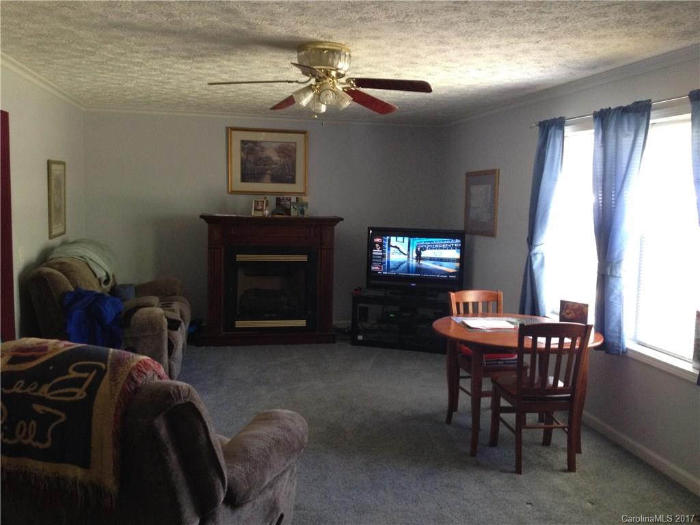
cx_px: 350
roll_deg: -2.0
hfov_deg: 52.6
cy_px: 262
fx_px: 708
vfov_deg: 40.7
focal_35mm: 35
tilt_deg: -8.6
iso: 200
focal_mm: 4.28
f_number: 2.4
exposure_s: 1/20
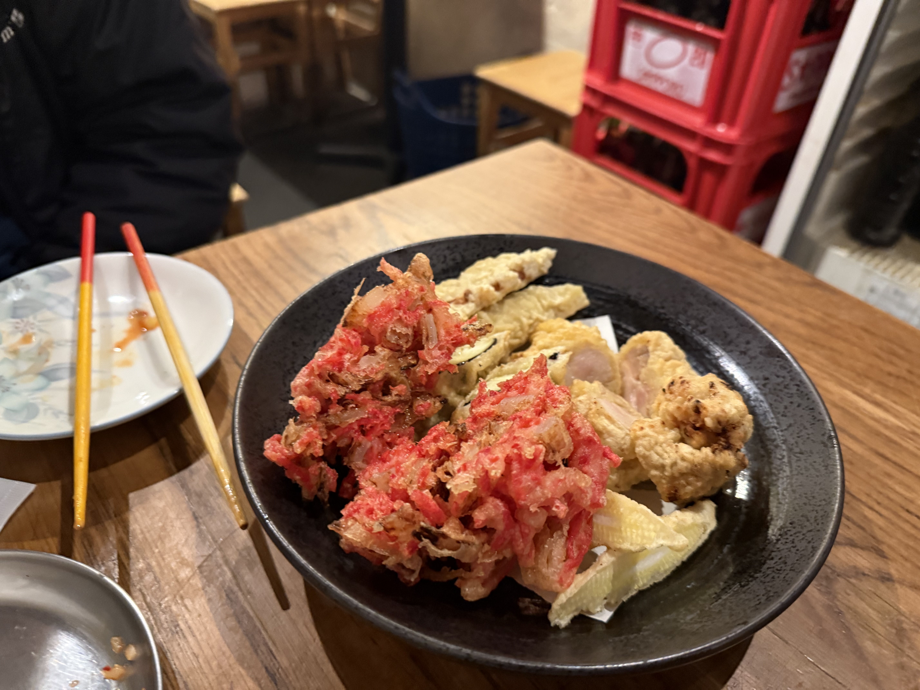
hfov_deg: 71.6
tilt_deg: -36.9
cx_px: 460
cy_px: 345
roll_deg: -2.9
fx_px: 638
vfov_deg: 56.8
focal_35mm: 24
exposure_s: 1/33
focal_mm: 6.76
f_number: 1.78
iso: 640
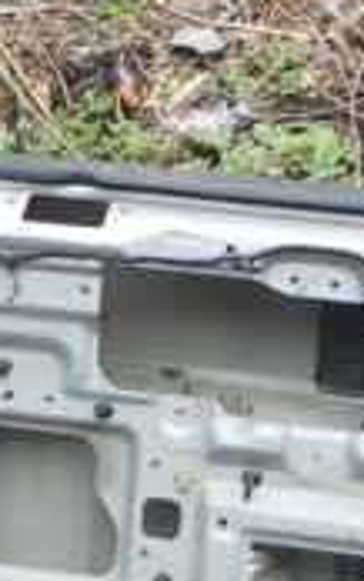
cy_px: 124
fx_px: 1727
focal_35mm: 109
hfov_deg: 12.0
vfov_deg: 18.9
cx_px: 120
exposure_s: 1/50
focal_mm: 4.9
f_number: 3.2
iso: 80
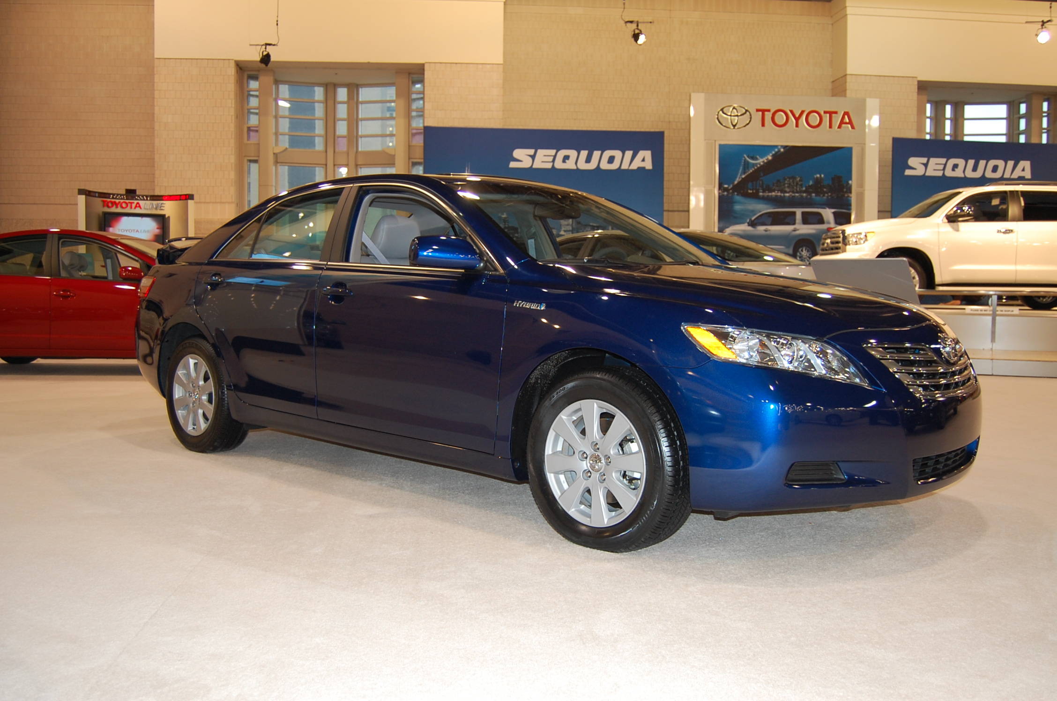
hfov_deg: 57.3
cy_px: 350
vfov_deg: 39.8
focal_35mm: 33
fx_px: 967
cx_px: 528
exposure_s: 1/60
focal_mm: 22
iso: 400
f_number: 3.8
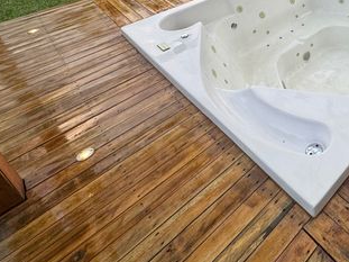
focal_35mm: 30
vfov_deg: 40.2
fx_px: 302
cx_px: 347
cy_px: -8
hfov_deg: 49.3
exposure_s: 1/120
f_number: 2.2
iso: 160
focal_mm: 2.22
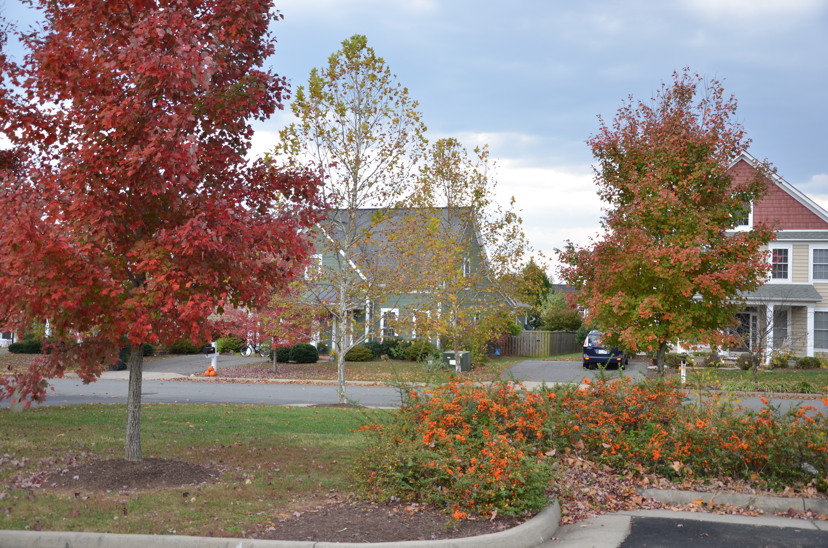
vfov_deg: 31.8
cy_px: 274
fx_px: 964
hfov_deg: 46.5
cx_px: 414
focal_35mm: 42
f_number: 4
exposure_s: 1/160
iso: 200
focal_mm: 28
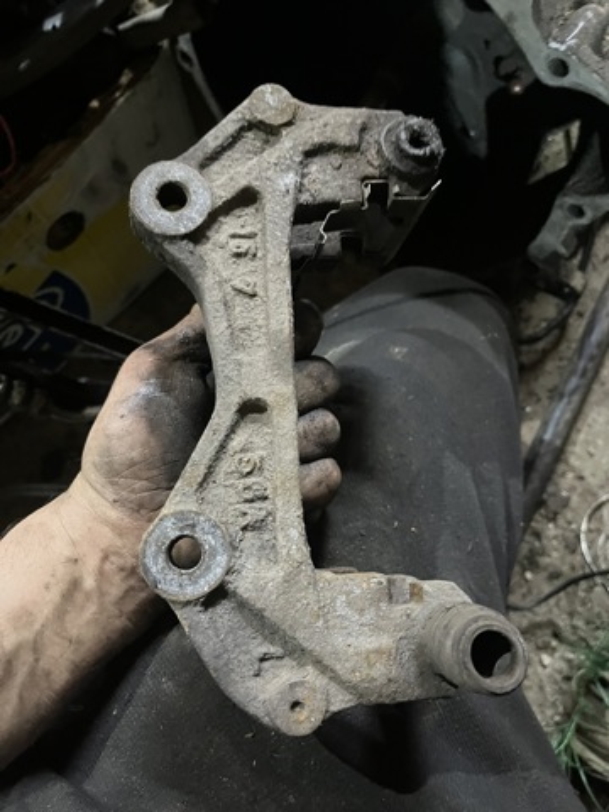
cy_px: 406
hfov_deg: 53.1
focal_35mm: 26
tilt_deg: -76.7
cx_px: 304
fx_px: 610
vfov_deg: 67.3
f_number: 1.6
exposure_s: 1/25
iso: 800
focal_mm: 5.1
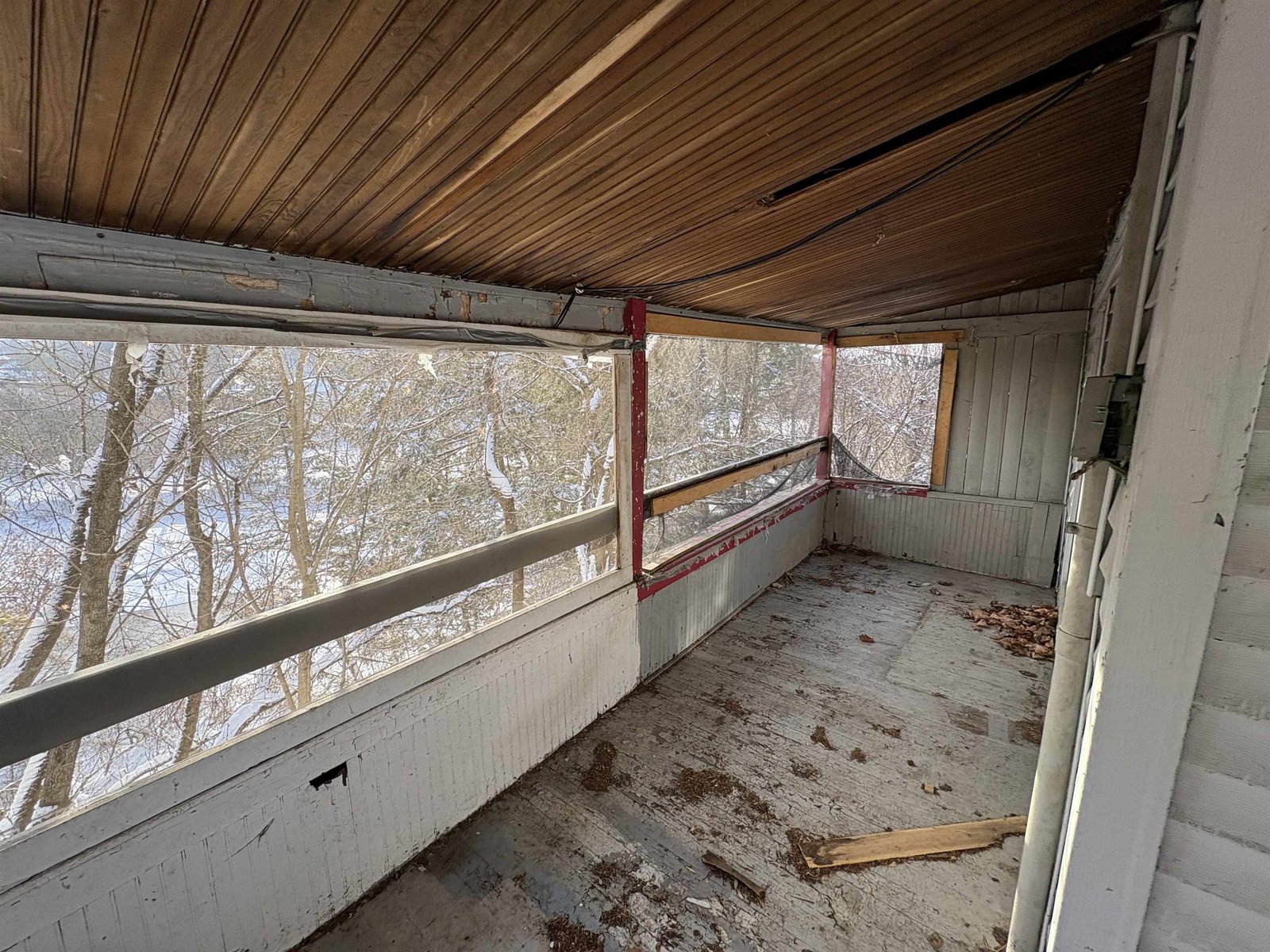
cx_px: 635
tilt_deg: -11.3
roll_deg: +2.3
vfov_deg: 85.7
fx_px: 514
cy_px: 476
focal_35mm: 14
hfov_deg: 102.1
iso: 40
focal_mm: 2.22
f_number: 2.2
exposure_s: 1/162
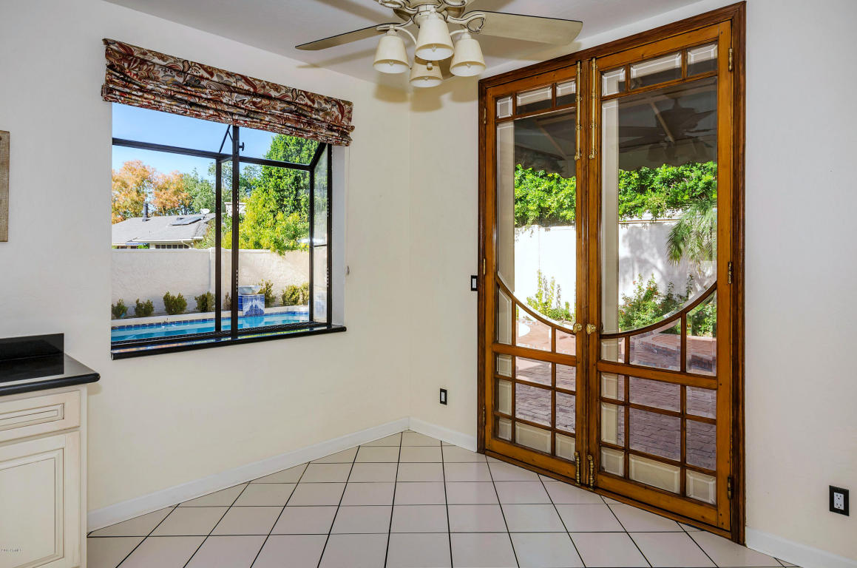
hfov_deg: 81.3
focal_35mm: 21
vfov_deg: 59.3
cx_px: 428
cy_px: 284
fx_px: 499
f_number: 8
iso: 250
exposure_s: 1/125
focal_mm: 14
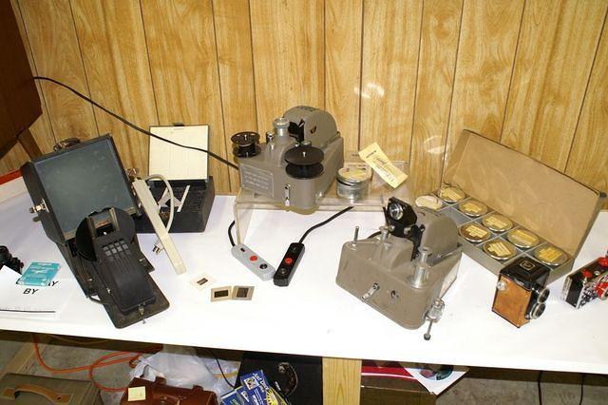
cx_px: 304
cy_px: 202
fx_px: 506
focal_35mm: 30
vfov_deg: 43.6
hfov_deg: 62.0
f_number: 4
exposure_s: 1/60
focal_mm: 20
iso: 400
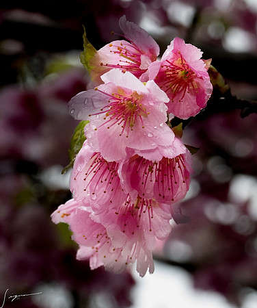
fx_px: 1855
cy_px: 173
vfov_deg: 9.5
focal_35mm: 200
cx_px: 146
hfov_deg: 7.9
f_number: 8
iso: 500
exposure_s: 1/250
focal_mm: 57
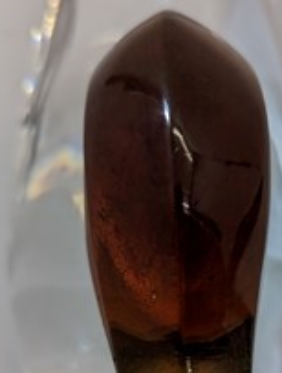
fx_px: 508
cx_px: 197
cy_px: 263
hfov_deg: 30.7
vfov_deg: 39.6
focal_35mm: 47
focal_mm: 6.81
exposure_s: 1/99.3
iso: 41
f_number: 1.85
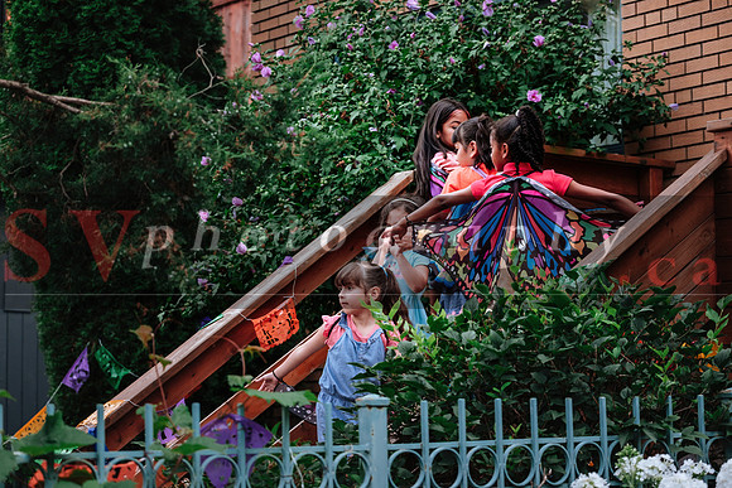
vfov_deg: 15.5
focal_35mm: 88
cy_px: 244
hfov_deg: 23.1
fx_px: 1790
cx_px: 366
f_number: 2.8
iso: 400
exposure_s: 1/200
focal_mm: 58.7
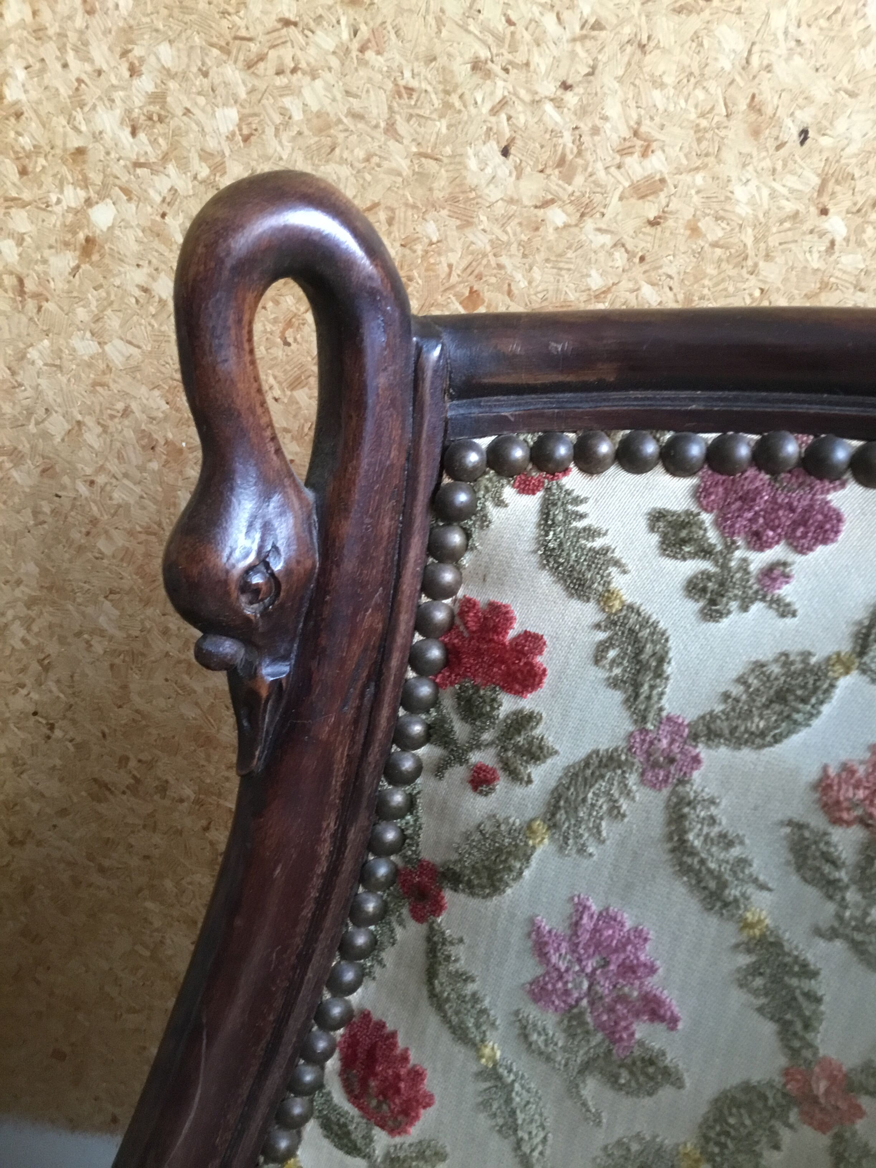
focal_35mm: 31
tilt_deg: -23.9
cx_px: 438
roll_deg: +1.2
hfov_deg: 45.4
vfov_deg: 58.4
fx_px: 1046
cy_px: 584
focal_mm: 3.3
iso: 160
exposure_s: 1/33
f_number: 2.4
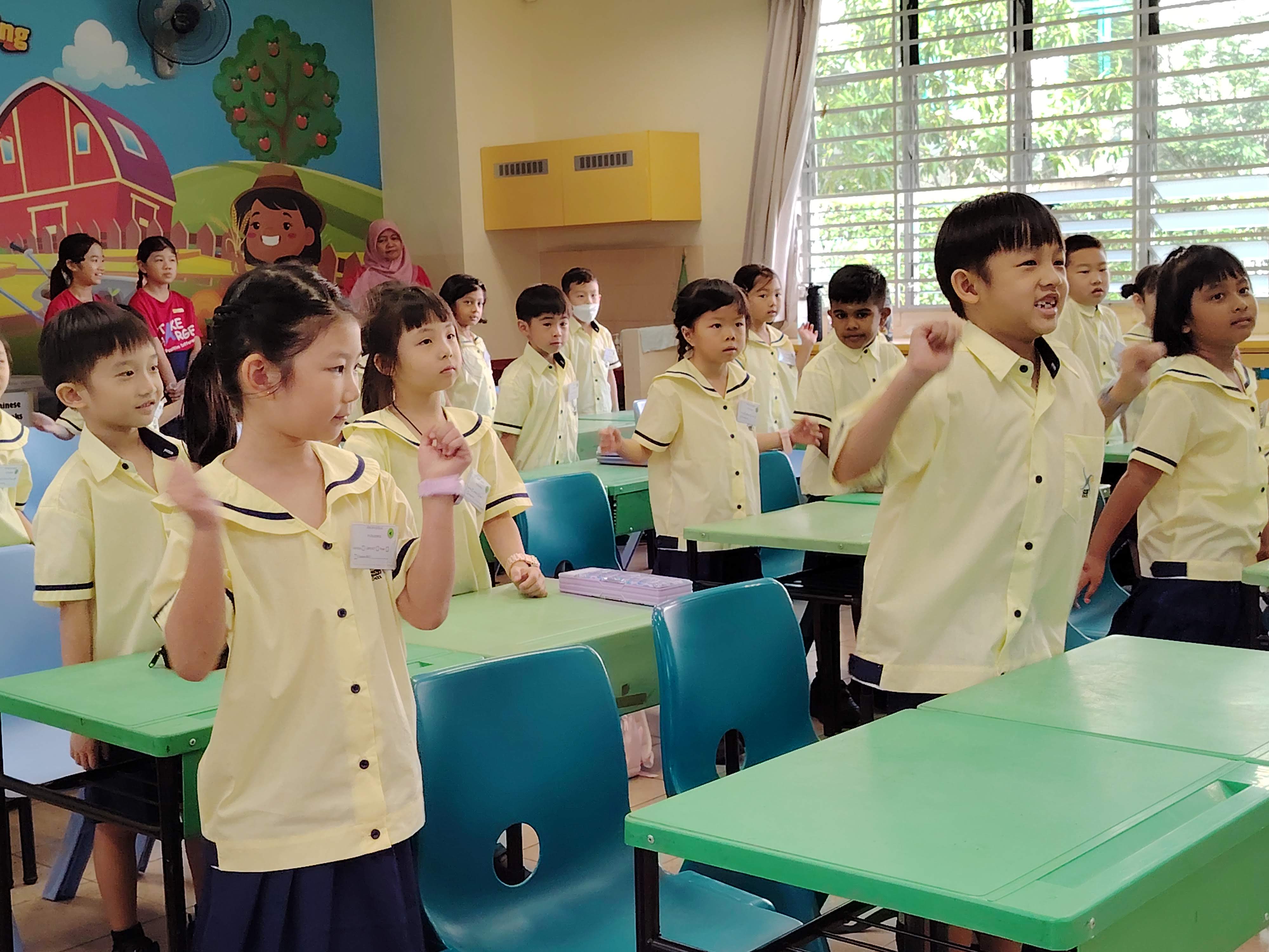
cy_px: 476
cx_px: 634
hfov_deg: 40.4
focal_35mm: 47
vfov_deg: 30.9
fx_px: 1723
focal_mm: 5.25
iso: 575
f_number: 1.75
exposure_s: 1/100
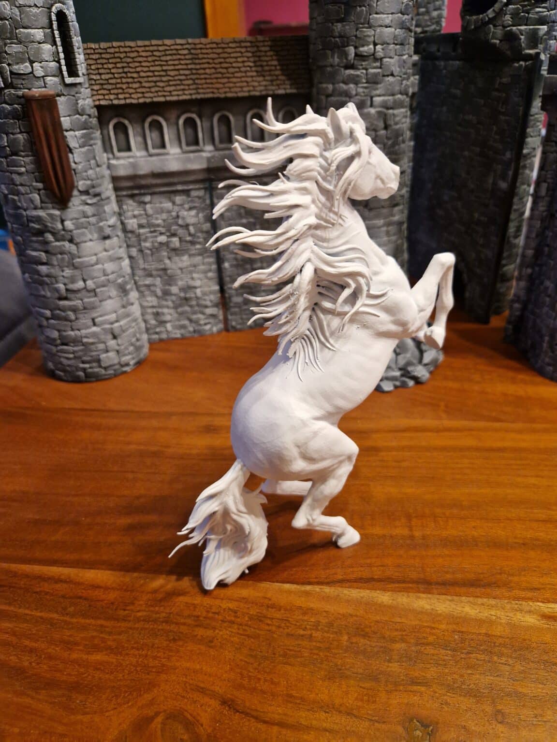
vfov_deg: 73.9
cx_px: 278
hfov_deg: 58.9
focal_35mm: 23
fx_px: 493
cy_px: 371
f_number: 1.8
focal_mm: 5.4
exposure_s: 1/44
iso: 640
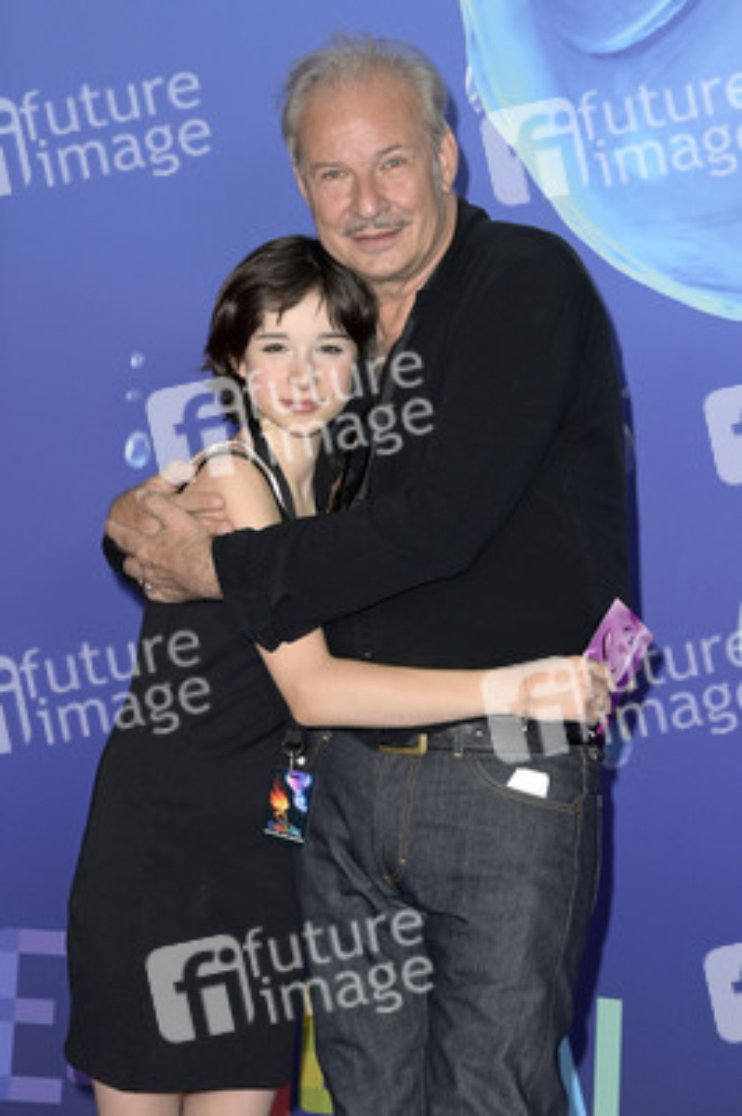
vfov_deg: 20.4
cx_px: 371
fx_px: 3097
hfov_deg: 13.7
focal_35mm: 100
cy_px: 558
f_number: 6.3
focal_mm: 100
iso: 800
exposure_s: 1/250
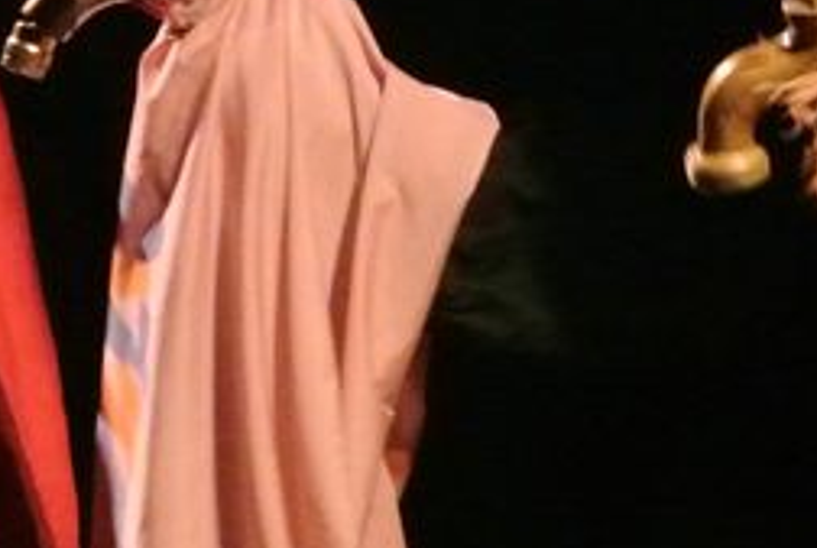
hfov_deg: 3.9
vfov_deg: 2.6
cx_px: 687
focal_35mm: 527
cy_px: 41
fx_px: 11981
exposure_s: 1/40
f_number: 4.5
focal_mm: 61.6
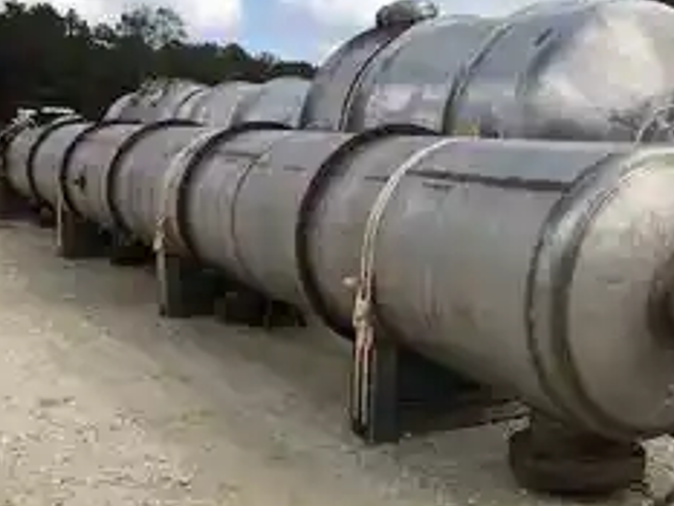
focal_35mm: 48
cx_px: 457
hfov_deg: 39.1
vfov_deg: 30.3
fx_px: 935
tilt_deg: -5.1
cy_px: 263
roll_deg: -4.3
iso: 20
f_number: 1.8
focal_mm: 3.99
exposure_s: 1/1808
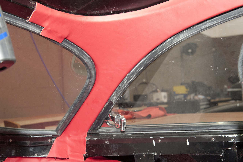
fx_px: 304
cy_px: 81
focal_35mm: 45
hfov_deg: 43.6
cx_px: 122
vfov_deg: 29.9
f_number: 8
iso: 3200
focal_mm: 45
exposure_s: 1/125
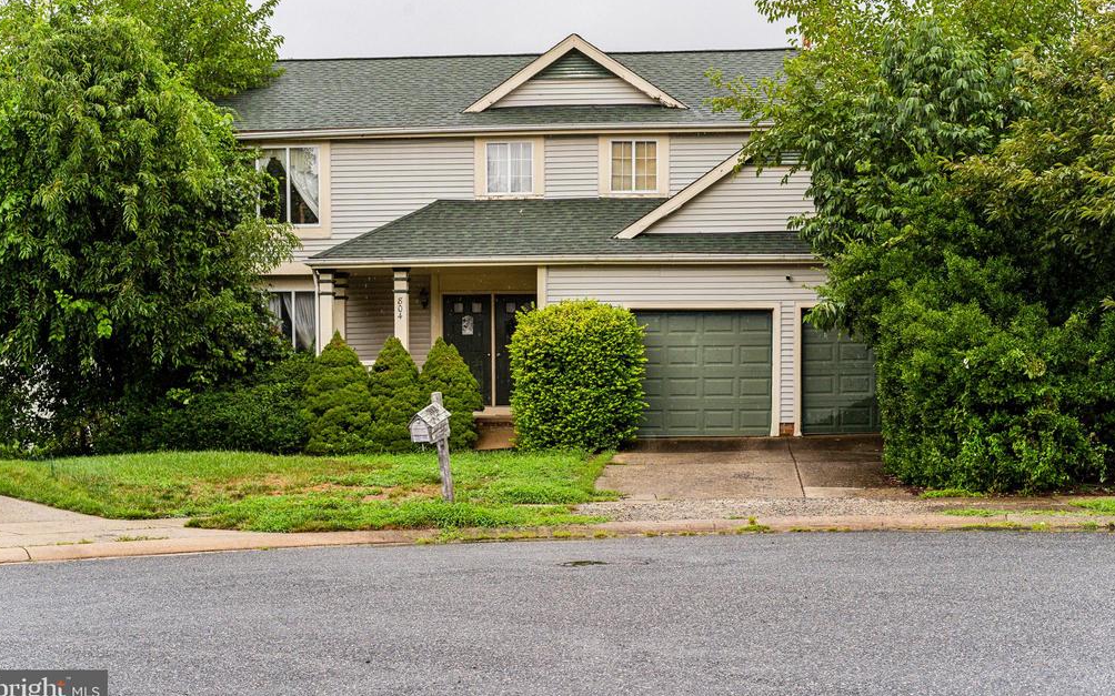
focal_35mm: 52
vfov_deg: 24.9
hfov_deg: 38.9
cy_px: 331
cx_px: 553
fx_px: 1580
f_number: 8
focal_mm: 50
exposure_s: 1/640
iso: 1000
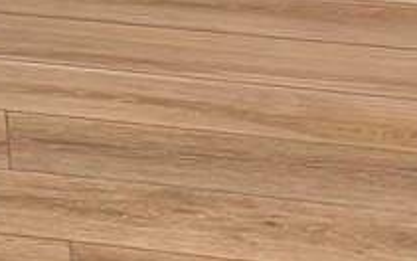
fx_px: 2376
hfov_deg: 8.5
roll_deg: +2.2
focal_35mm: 209
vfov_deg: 5.8
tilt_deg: -8.1
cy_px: -589
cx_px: -816
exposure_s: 1/60
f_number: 1.6
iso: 80
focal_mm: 5.96
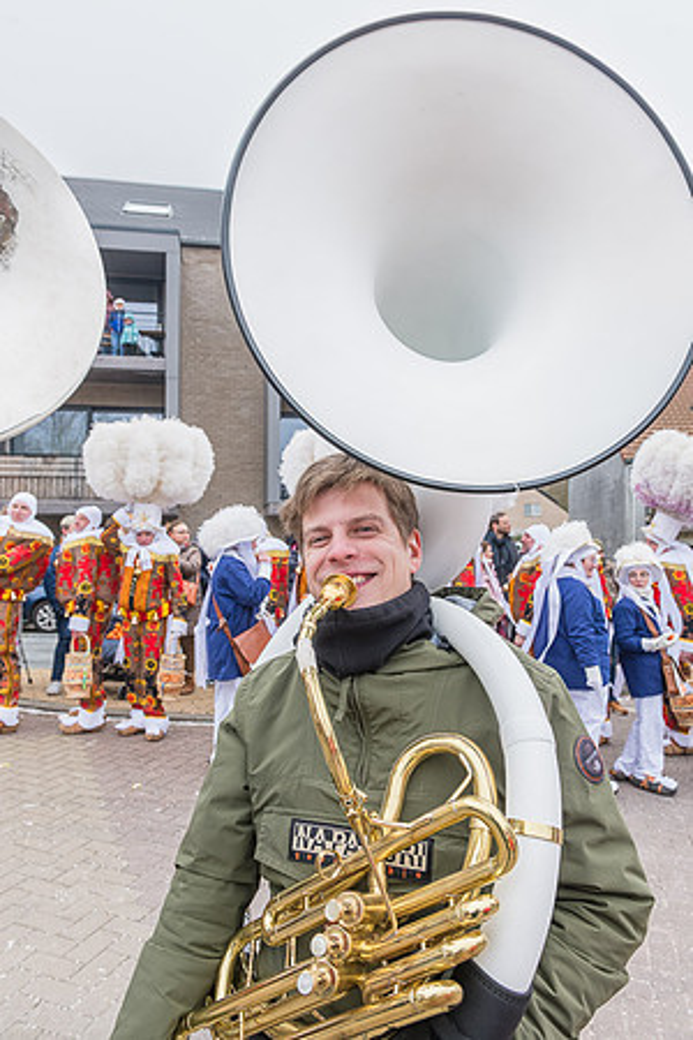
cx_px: 346
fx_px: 693
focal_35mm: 24
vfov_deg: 73.7
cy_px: 520
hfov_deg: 53.1
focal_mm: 24
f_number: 8
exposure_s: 1/250
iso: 800
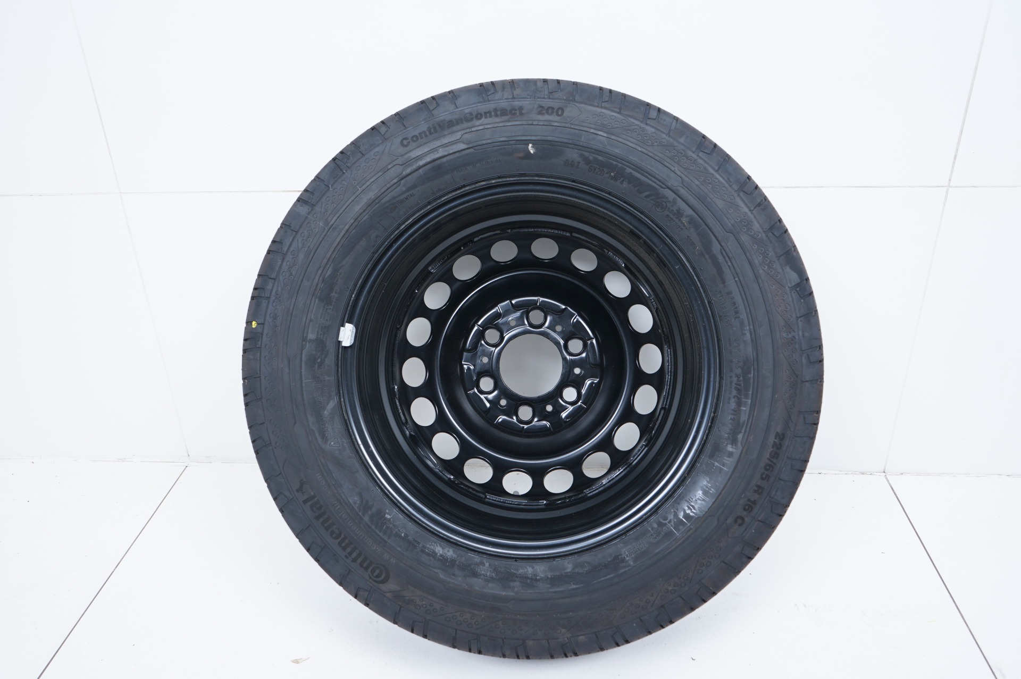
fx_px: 793
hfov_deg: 65.5
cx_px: 510
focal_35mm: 28
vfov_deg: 46.3
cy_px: 340
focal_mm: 28
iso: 250
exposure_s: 1/100
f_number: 7.1
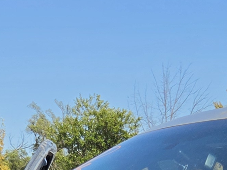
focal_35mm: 138
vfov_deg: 9.1
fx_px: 905
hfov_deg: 14.3
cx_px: 153
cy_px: 468
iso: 80
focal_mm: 5.4
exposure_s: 1/5543
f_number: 1.8
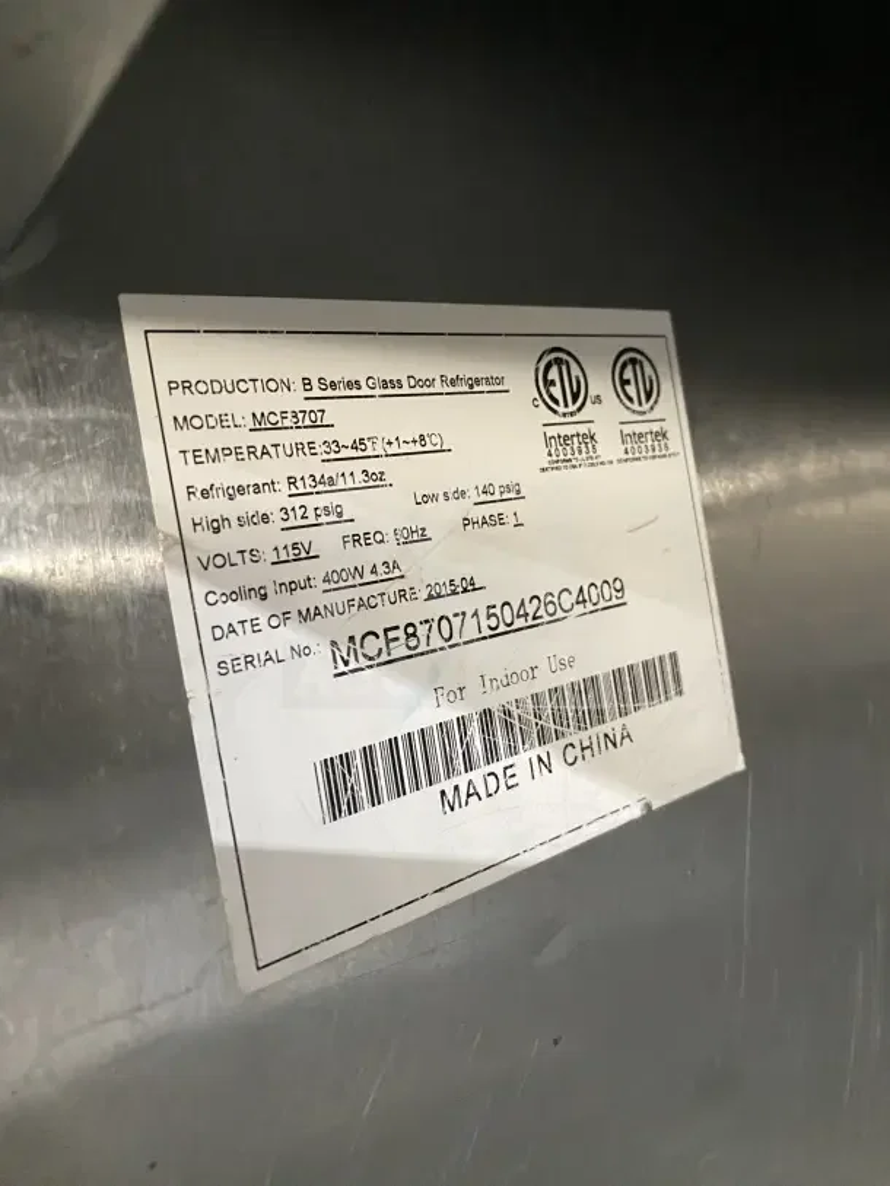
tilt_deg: +0.4
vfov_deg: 69.4
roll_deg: +7.4
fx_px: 857
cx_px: 445
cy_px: 593
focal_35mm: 25
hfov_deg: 54.9
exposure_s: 1/39
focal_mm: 4.25
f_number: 1.8
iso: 640
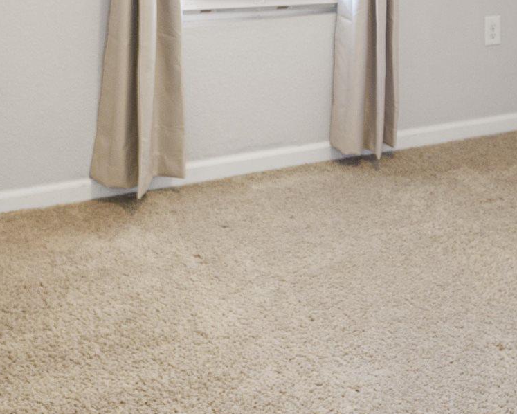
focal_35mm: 54
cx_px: 330
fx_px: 826
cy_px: -45
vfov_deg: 25.9
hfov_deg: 34.5
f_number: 3.2
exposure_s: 1/125
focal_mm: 14
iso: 320
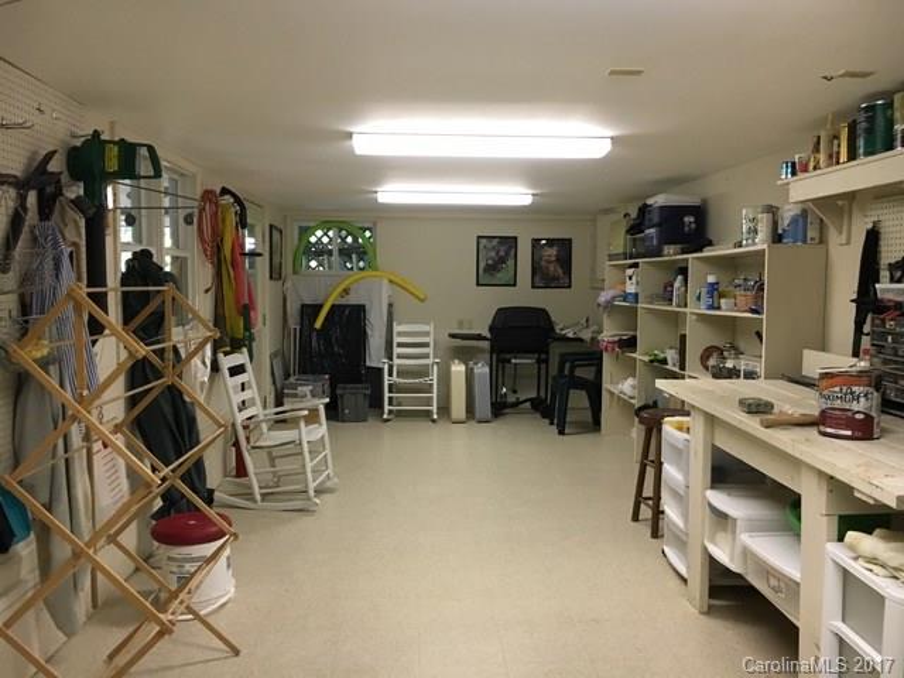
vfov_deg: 48.2
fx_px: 757
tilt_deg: -4.4
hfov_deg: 61.7
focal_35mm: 29
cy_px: 339
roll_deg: +0.2
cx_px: 452
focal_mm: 4.15
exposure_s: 1/30
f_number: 2.2
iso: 160
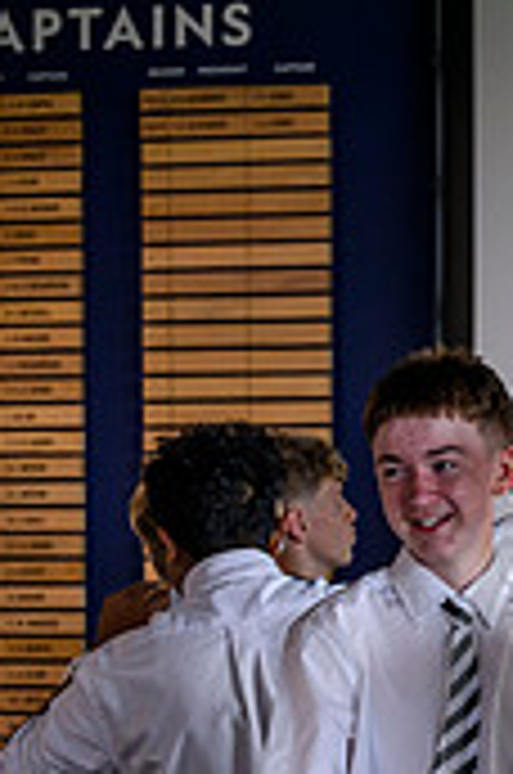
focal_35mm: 274
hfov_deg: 4.9
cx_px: 904
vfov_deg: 7.5
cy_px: 758
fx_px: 5880
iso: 1600
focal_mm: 81
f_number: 3.2
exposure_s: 1/400
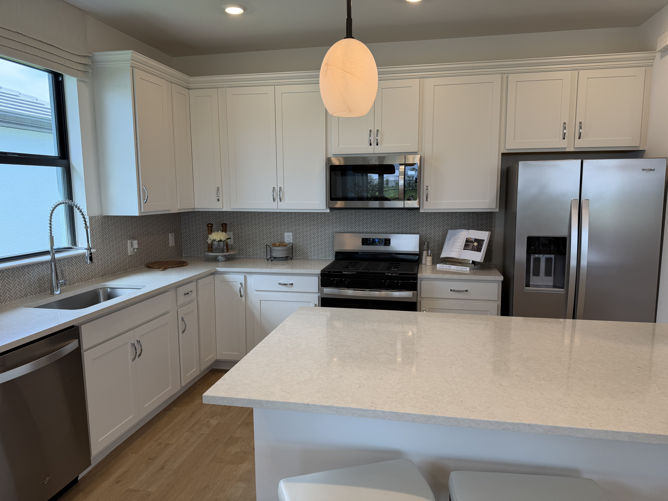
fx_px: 463
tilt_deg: -7.9
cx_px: 334
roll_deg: -0.6
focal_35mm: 24
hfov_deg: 71.6
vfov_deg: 56.8
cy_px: 250
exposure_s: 1/170
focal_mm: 6.76
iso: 64
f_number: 1.78
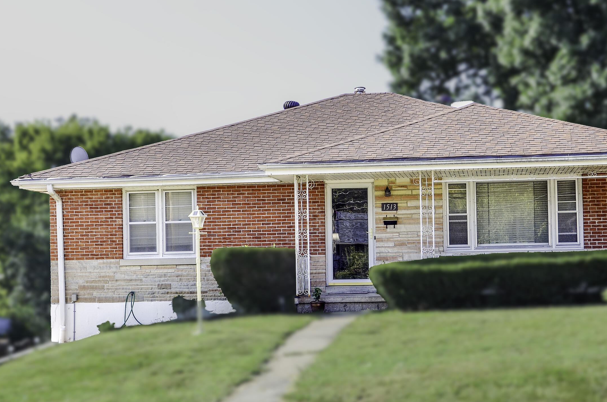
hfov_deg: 31.9
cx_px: 360
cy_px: 227
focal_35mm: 63
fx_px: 1060
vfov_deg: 21.5
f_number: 8
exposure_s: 1/250
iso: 160
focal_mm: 30
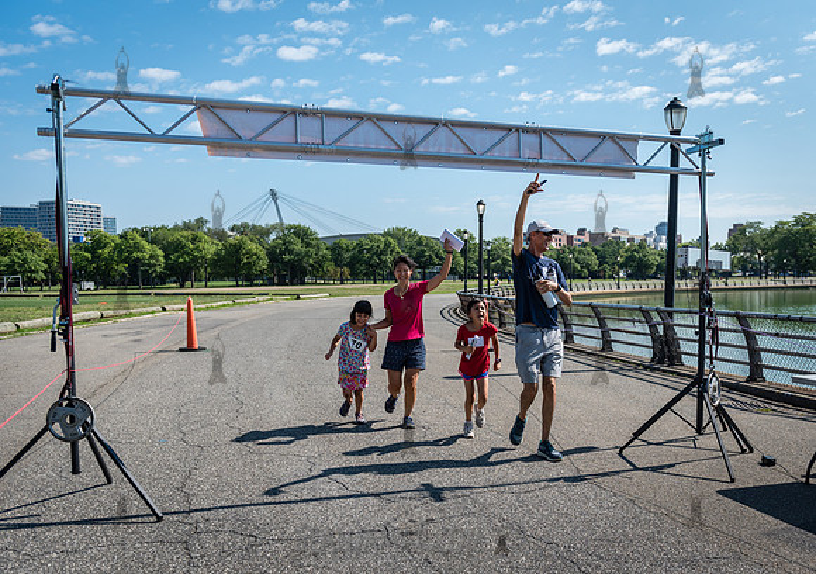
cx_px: 498
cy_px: 332
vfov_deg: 41.8
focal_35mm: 32
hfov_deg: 56.6
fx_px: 749
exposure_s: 1/4000
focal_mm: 27
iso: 200
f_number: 3.2
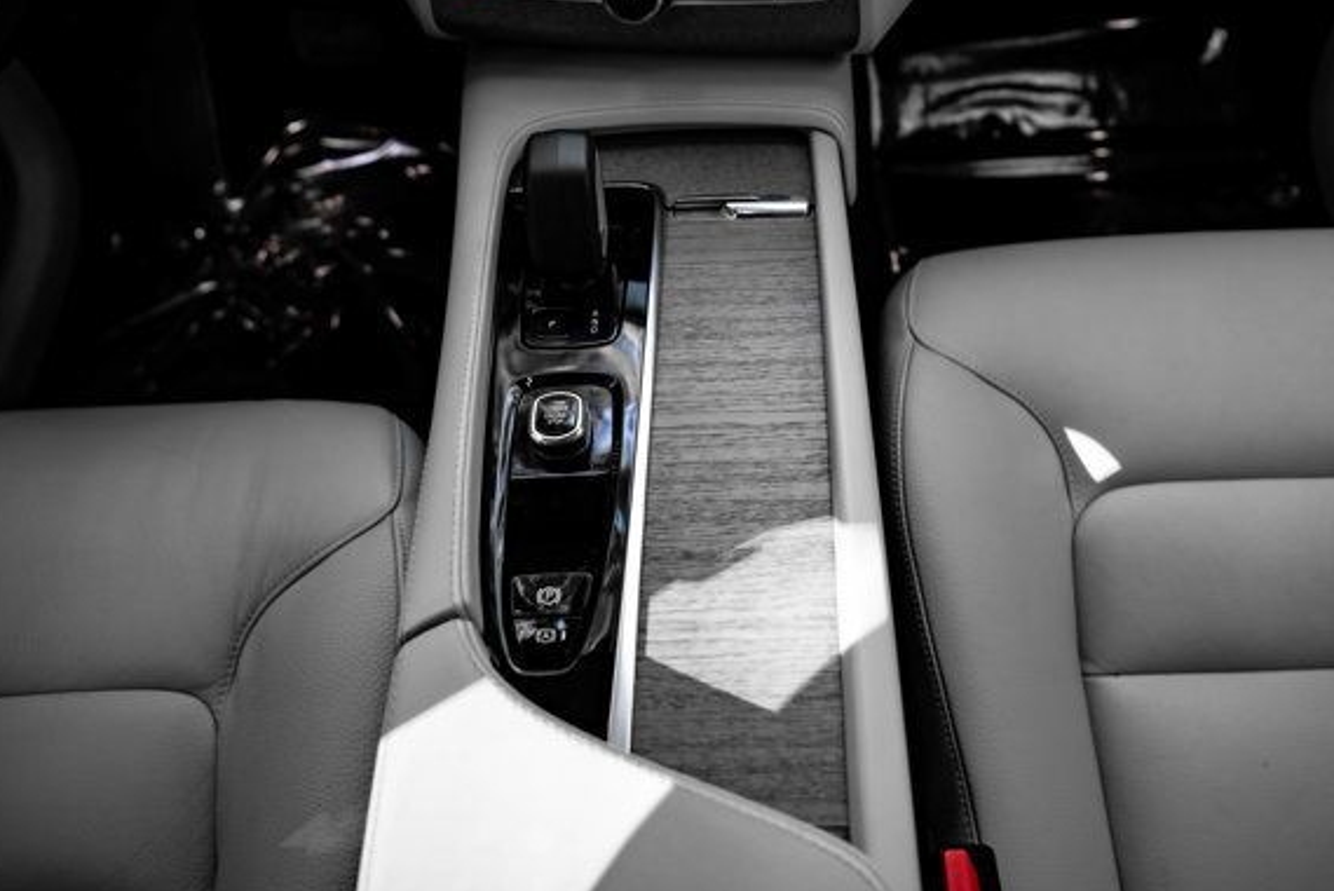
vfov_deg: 47.9
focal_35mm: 27
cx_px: 715
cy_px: 402
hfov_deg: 67.3
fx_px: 1001
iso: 500
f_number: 2.8
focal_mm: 24
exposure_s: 1/200
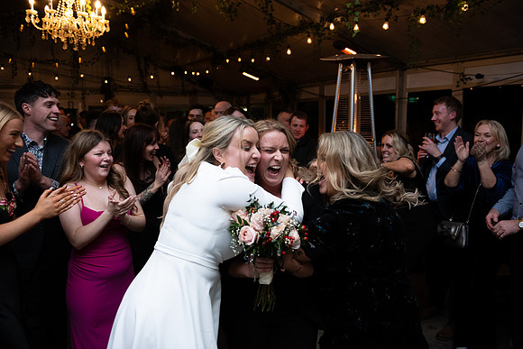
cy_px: 174
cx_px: 262
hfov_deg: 58.7
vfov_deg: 41.1
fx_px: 465
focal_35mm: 32
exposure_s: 1/160
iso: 800
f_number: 3.5
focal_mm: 32
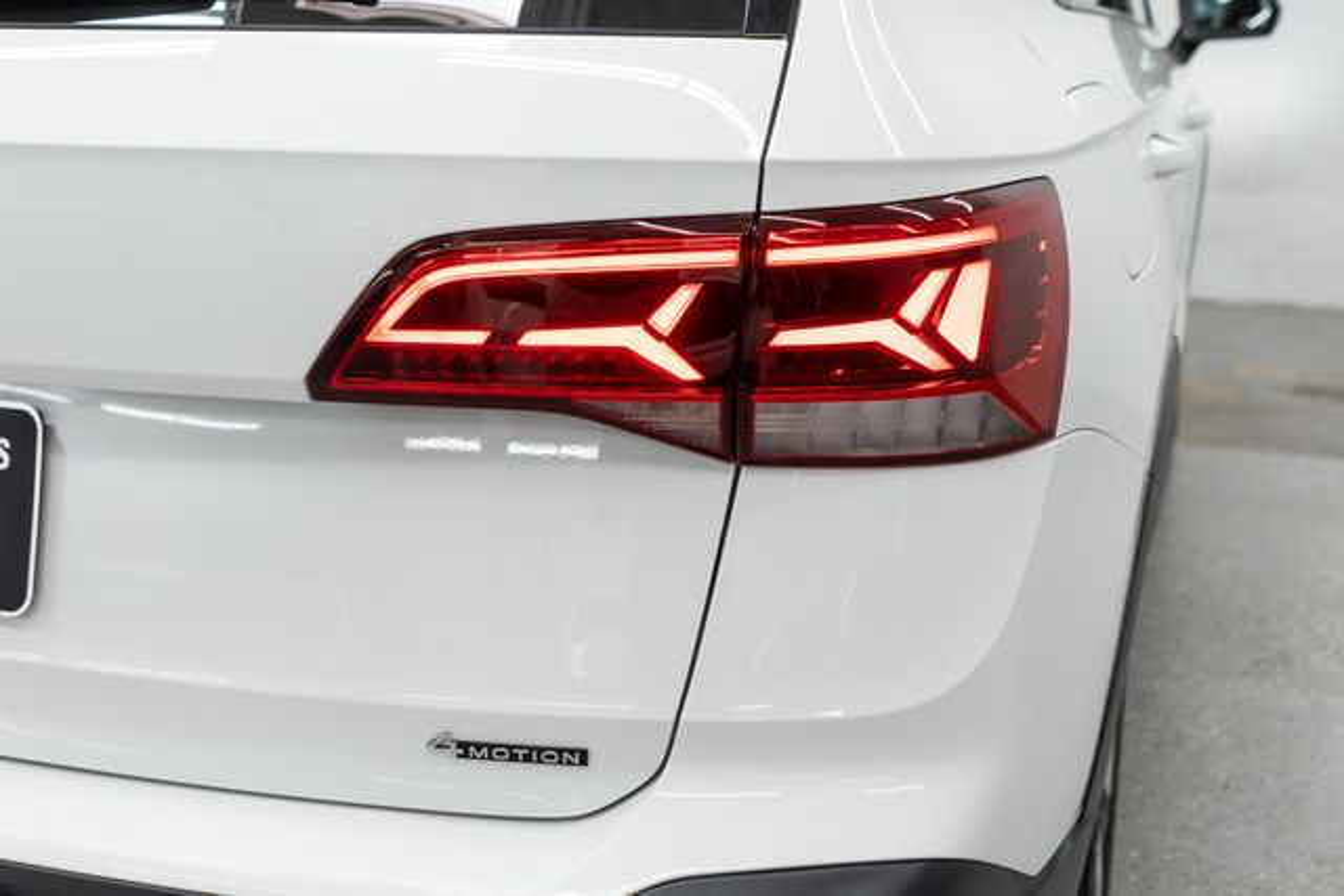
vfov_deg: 31.9
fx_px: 1568
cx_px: 672
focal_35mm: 42
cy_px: 448
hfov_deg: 46.4
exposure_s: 1/50
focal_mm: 28
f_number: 3.2
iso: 200
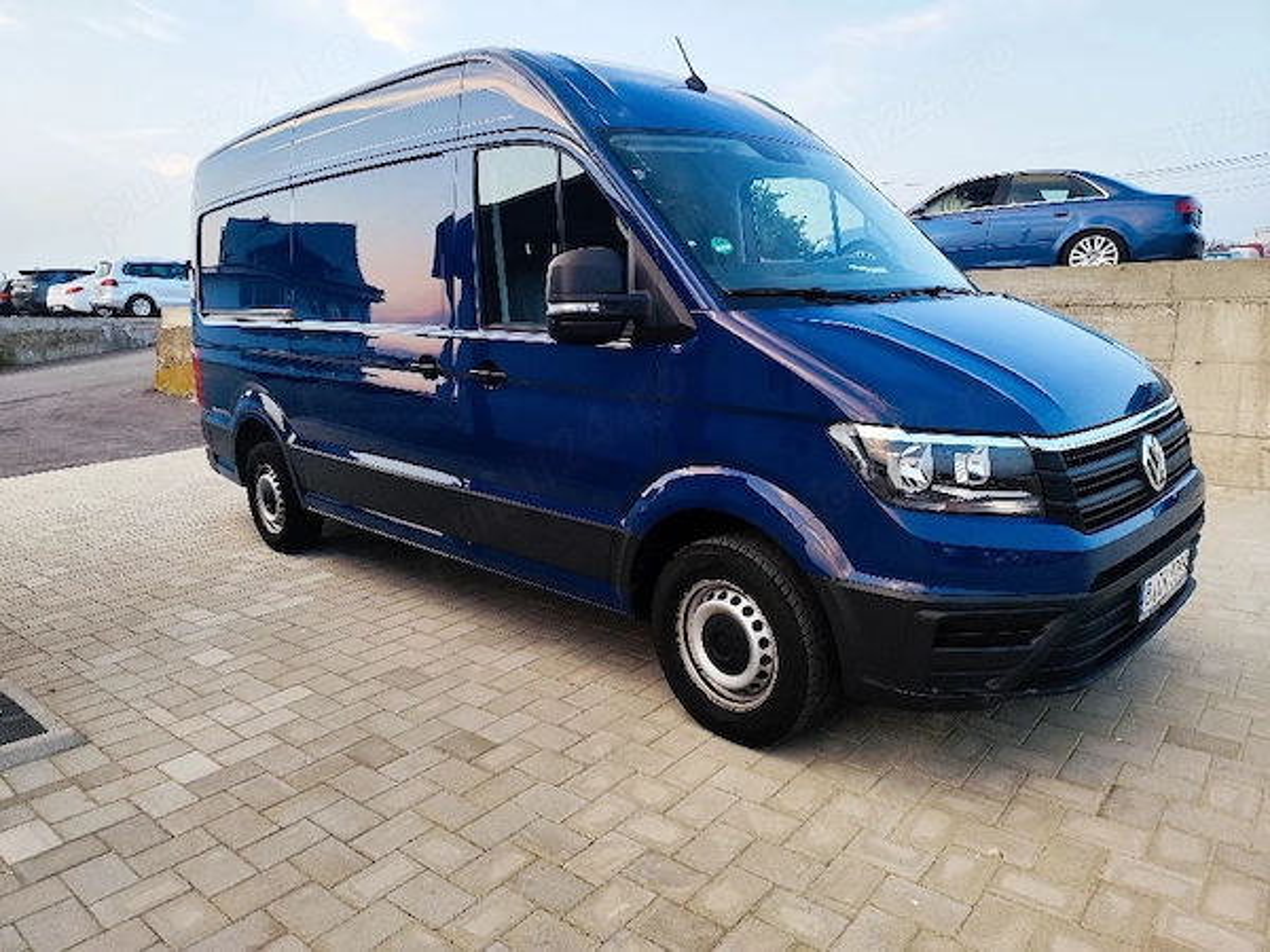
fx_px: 844
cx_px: 635
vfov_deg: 58.9
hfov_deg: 73.9
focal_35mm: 23
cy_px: 476
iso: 160
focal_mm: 6.14
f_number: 1.65
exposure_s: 1/100
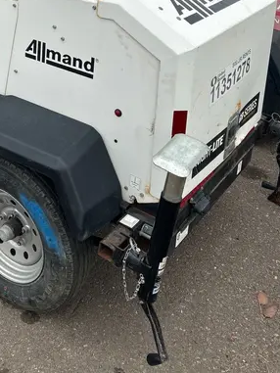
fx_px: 539
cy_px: 27
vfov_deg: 35.6
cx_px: 30
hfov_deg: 28.1
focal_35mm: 50
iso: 50
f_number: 1.5
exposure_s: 1/2457
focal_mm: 5.7
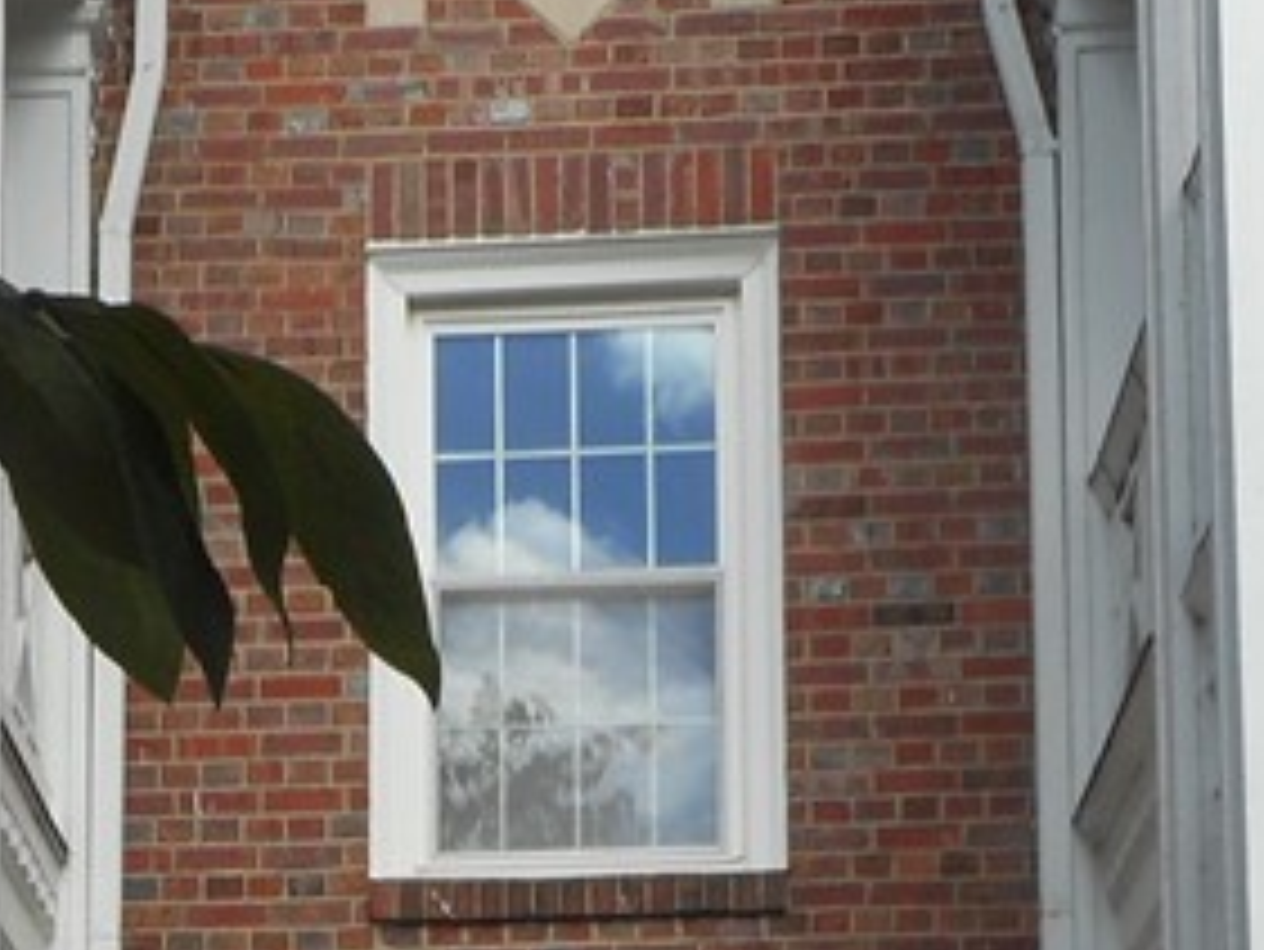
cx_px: 315
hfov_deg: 21.3
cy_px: 1531
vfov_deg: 14.8
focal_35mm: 91
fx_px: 3324
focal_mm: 4.5
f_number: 3.7
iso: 80
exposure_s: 1/320
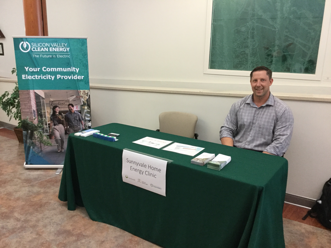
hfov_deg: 58.4
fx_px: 296
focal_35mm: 31
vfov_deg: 45.4
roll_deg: -1.9
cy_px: 124
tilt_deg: -14.6
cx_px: 166
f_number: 2.4
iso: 125
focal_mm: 3.3
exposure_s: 1/30
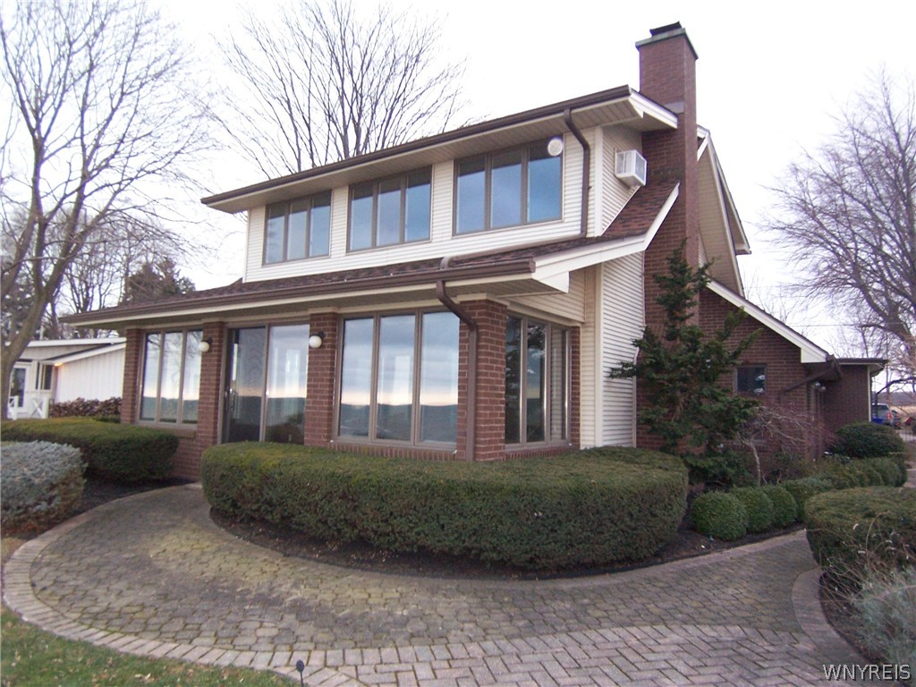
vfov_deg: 58.9
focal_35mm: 23
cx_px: 458
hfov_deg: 73.9
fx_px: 609
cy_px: 344
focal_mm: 3.8
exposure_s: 1/30
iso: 200
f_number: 2.8
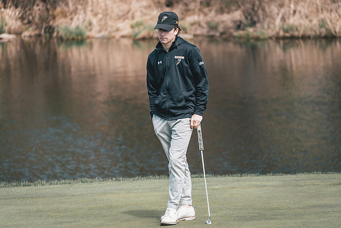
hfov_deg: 6.1
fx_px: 3205
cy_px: 114
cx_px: 171
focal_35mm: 338
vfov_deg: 4.1
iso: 640
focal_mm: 326
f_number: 6.3
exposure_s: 1/800
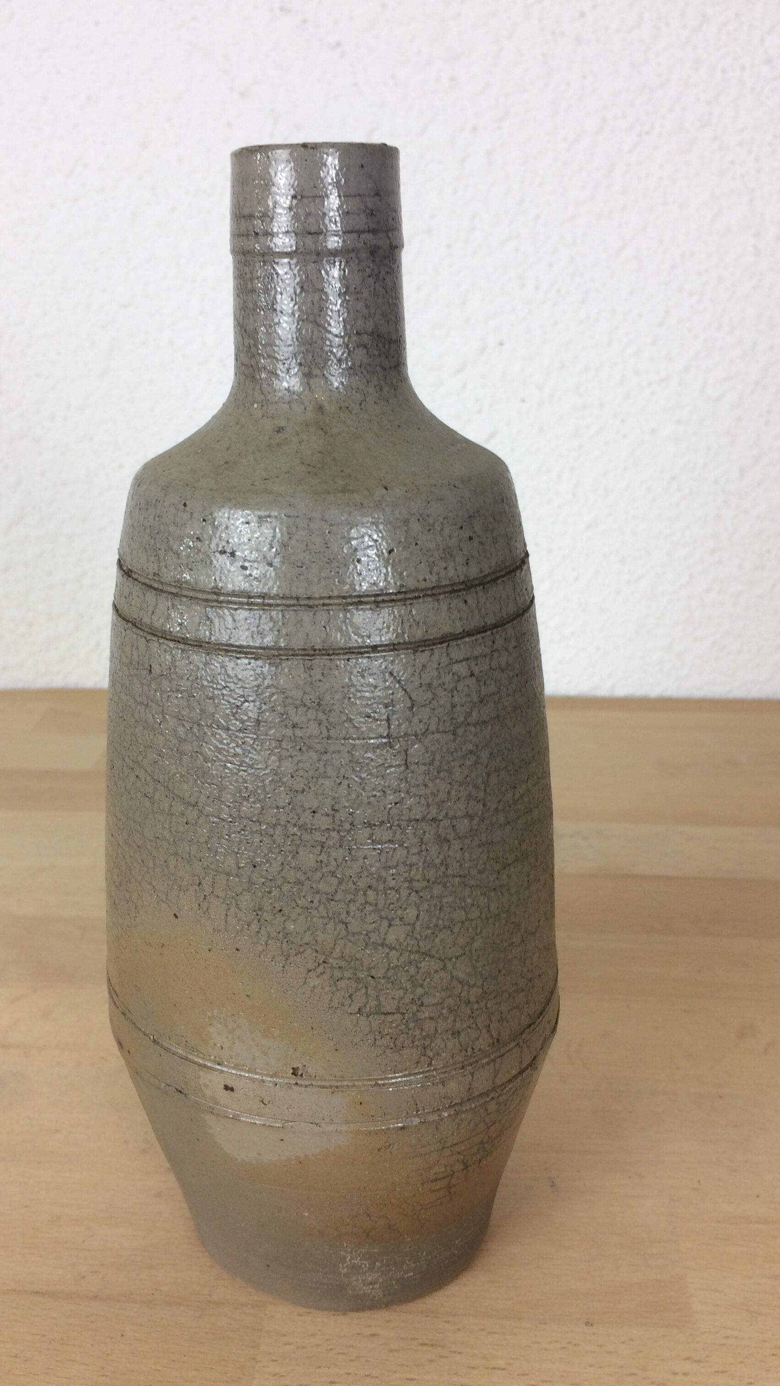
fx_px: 1250
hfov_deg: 34.6
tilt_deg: -20.2
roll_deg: +2.5
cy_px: 680
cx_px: 333
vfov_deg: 58.0
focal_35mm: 34
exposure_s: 1/50
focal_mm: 4.15
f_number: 2.2
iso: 32
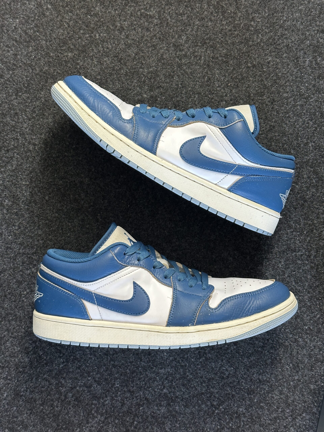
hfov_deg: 30.3
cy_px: 216
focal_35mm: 48
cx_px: 162
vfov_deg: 39.7
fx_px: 599
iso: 250
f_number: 1.78
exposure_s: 1/50
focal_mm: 6.86
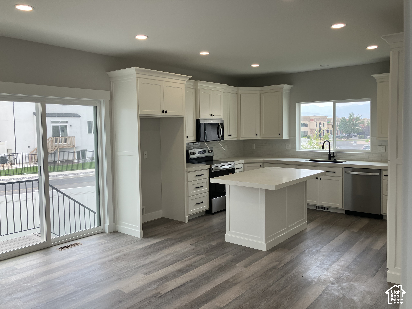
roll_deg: +2.2
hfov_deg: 63.4
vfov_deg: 49.7
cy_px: 154
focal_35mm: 28
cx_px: 206
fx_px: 333
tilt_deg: -3.3
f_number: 1.8
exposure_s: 1/219
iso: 25
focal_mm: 3.99
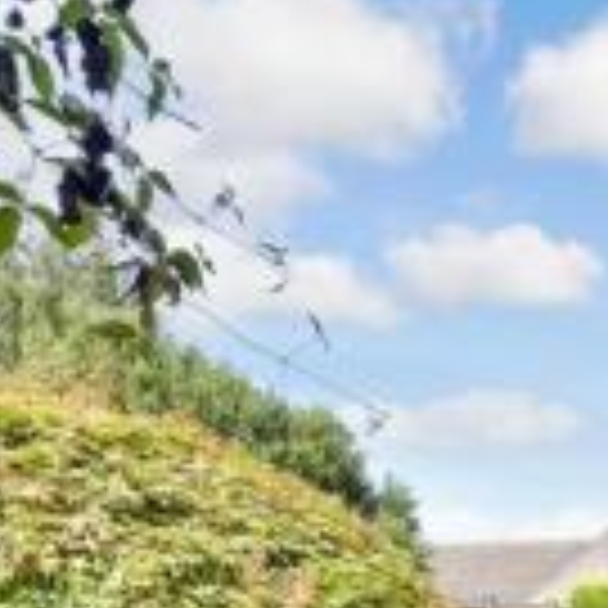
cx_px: 748
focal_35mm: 45
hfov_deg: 31.0
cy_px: 691
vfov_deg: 32.4
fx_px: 894
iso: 160
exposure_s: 1/200
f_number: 6.3
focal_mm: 10
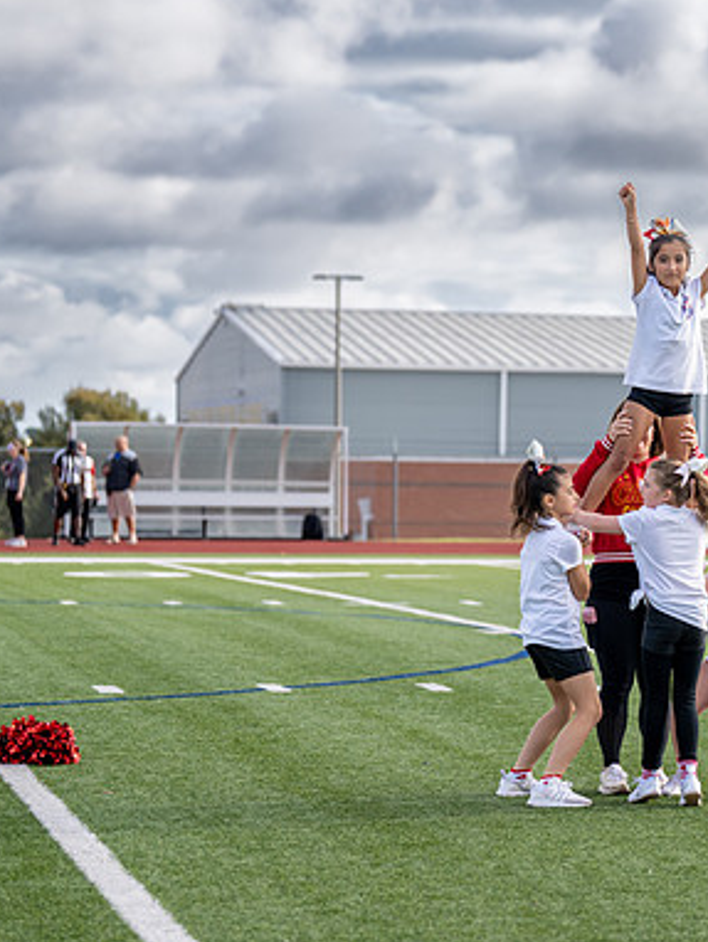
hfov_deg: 11.1
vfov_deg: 14.9
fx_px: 3596
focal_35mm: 132
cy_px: 465
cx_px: 700
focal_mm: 87
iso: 250
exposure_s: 1/2500
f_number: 2.8
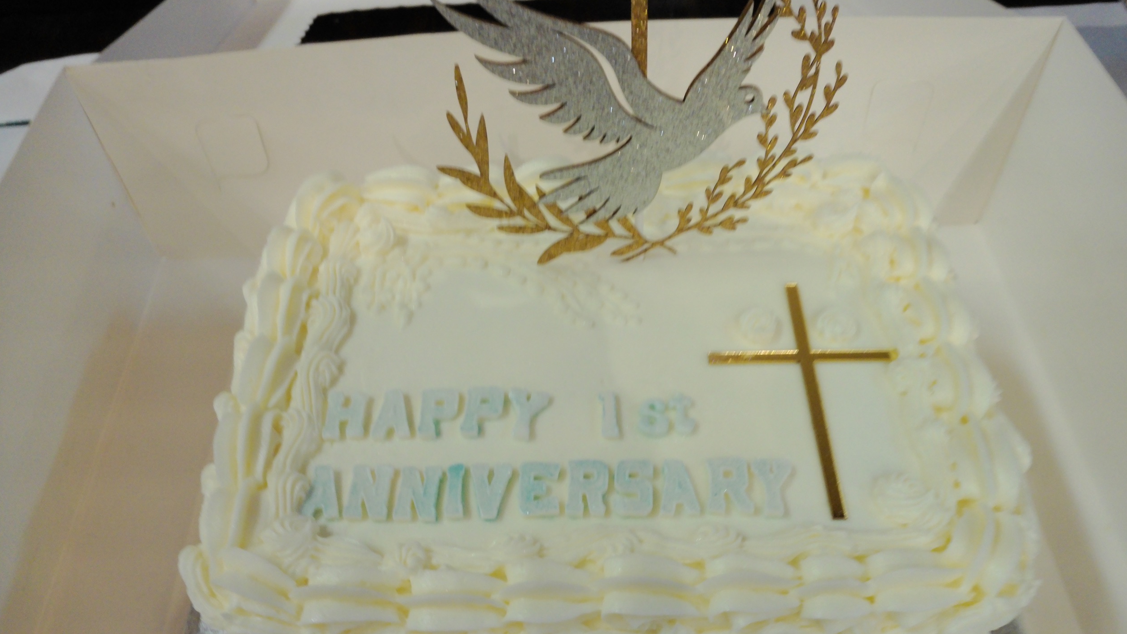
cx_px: 564
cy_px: 377
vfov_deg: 55.5
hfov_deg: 86.6
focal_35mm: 20
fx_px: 598
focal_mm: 3.37
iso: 400
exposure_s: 1/30
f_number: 1.8
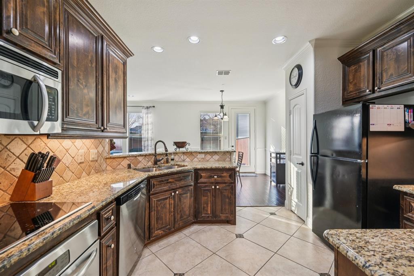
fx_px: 178
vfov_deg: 75.5
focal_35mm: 16
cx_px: 207
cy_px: 138
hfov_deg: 98.6
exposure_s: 1/50
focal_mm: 15.5
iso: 400
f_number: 8
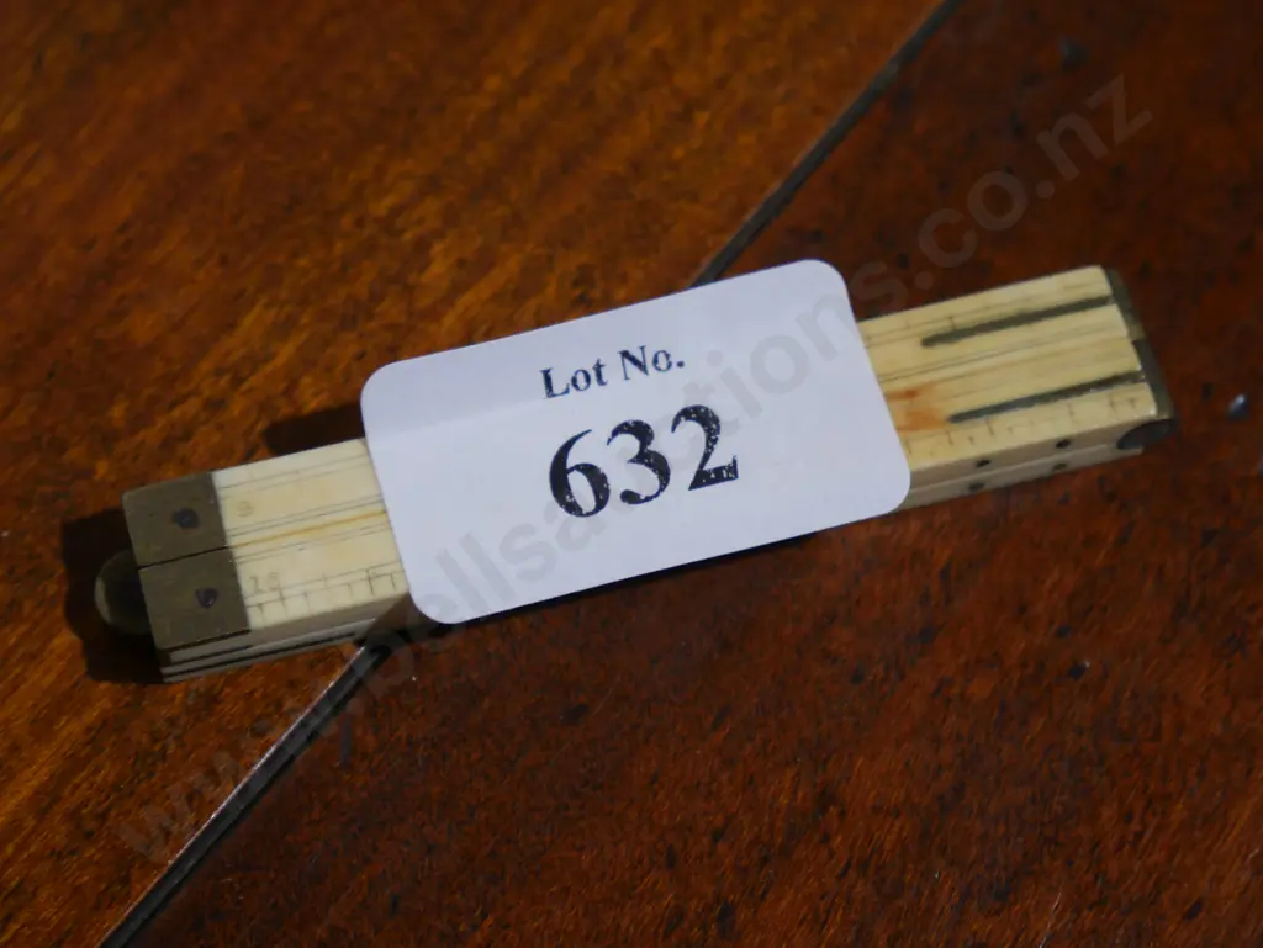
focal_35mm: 84
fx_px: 3066
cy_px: 474
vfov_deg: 17.6
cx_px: 632
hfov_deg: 23.3
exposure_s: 1/100
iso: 800
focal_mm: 42
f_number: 5.6
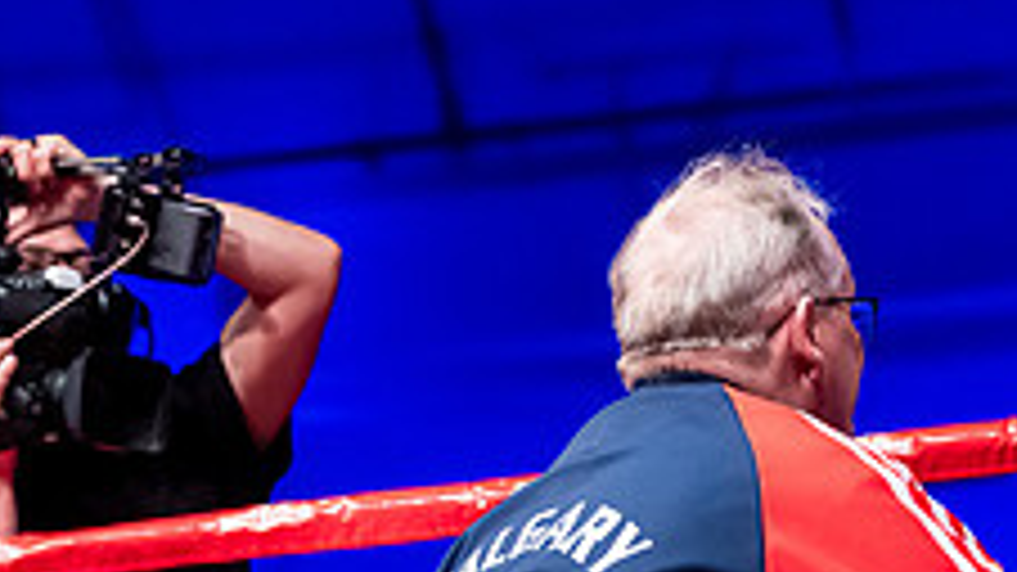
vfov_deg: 6.8
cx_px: 796
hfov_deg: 12.3
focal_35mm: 175
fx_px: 4718
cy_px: 817
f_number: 2.8
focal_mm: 65
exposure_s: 1/800
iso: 3200
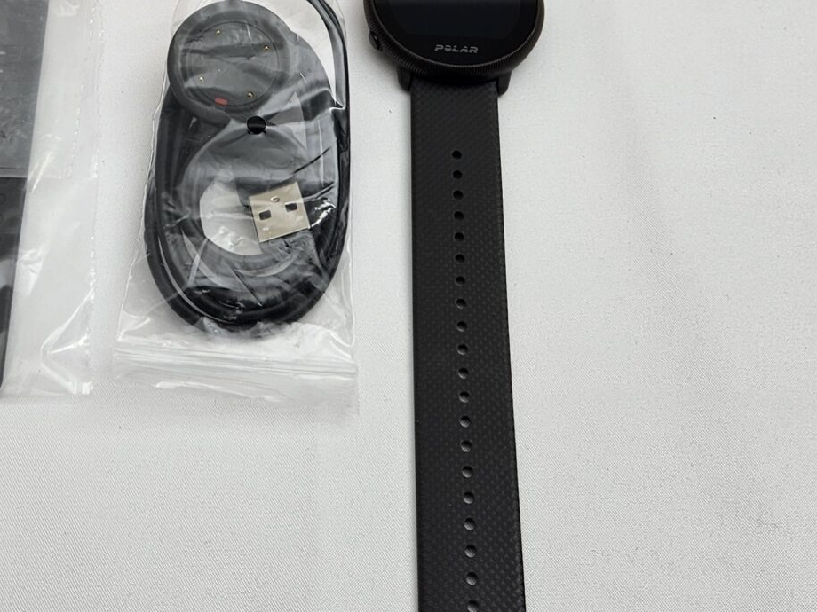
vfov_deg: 21.3
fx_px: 1511
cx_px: 215
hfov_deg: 29.8
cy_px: -129
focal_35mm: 64
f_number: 1.8
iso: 25
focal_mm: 5.4
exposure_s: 1/190
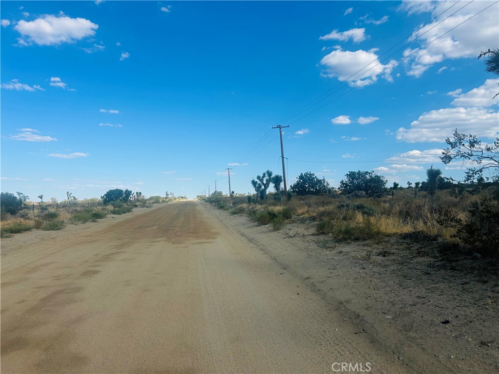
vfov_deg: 53.1
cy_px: 187
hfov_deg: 67.3
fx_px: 375
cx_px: 250
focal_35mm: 26
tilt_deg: +3.6
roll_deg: +0.9
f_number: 1.5
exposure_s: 1/6211
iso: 50
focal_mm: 5.7
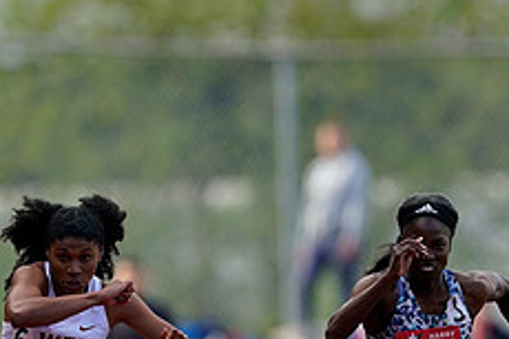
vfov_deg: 0.9
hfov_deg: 1.4
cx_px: 412
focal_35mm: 1516
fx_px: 21419
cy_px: 364
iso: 500
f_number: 5
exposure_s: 1/640
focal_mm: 600
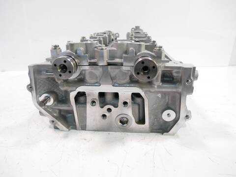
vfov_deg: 56.8
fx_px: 164
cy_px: 88
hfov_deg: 71.6
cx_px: 118
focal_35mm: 24
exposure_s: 1/125
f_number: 3.5
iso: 1600
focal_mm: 12
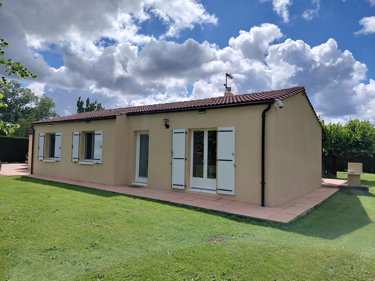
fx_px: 271
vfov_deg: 54.9
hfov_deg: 69.4
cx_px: 188
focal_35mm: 25
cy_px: 140
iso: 64
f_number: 1.8
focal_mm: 4.69
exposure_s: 1/4472
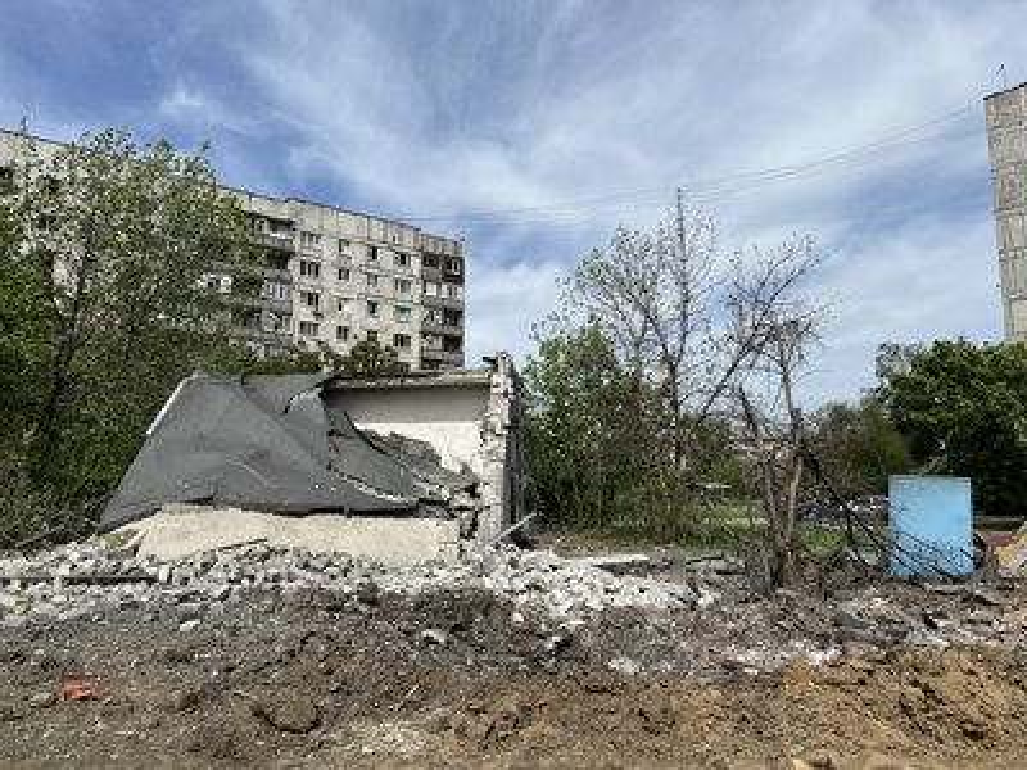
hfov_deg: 67.3
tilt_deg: +7.9
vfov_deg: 53.1
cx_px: 514
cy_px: 385
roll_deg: +0.5
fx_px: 771
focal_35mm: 26
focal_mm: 5.7
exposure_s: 1/6579
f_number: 1.5
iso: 50
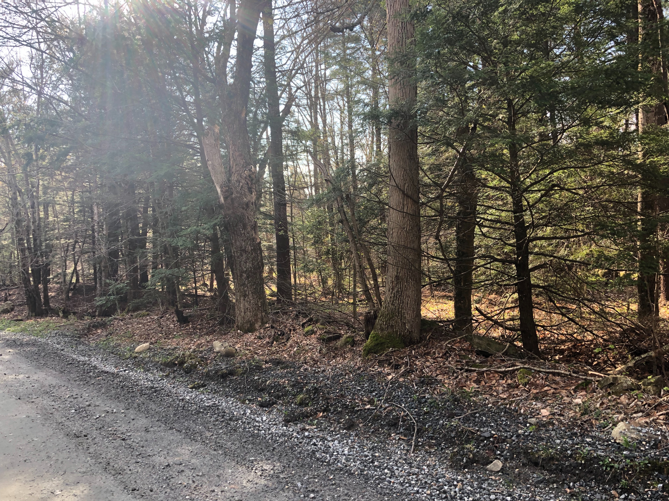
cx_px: 334
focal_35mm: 28
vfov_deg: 49.7
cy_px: 250
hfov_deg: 63.4
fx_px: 541
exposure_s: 1/154
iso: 20
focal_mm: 3.99
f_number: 1.8
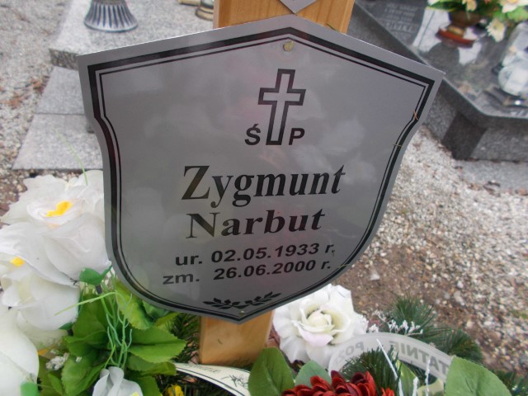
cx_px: 264
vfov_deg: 53.1
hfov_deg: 67.3
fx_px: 397
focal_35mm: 26
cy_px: 198
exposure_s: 1/80
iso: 80
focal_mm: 4.6
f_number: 3.2
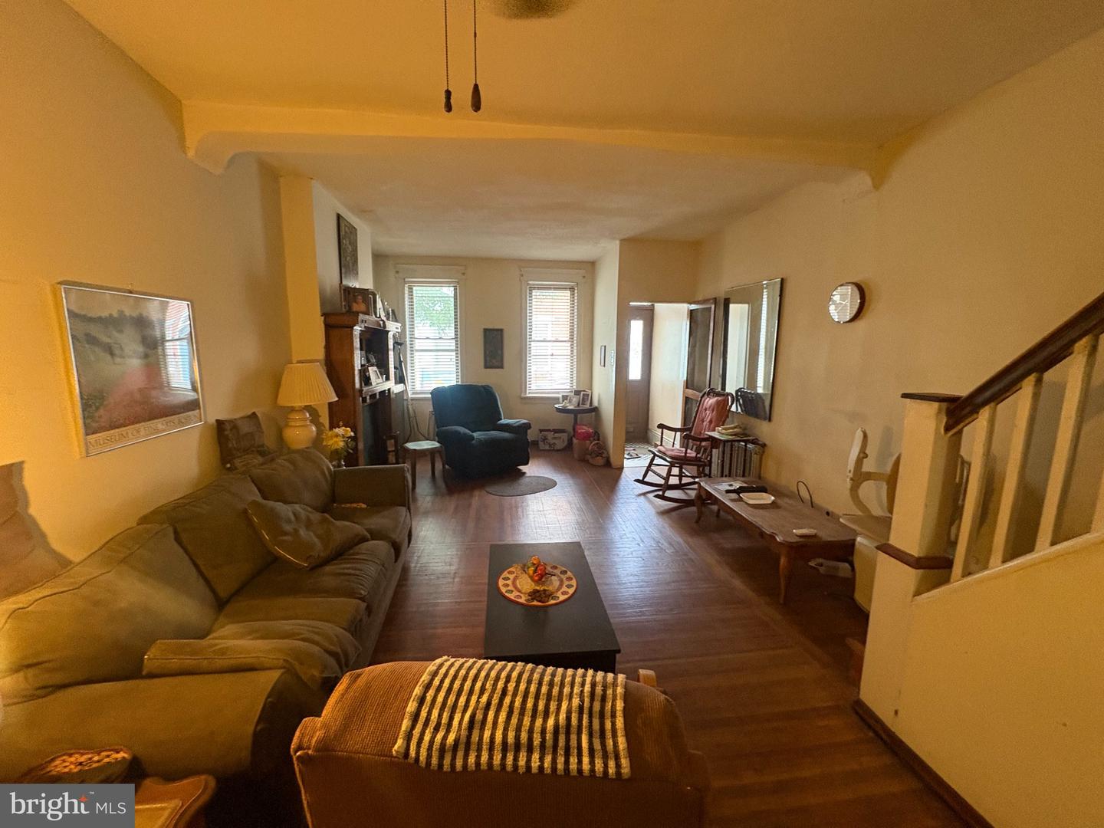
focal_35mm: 14
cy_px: 414
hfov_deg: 102.1
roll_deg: +0.0
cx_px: 552
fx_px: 446
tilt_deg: -8.7
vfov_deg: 85.7
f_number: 2.2
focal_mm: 2.22
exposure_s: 1/60
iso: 500
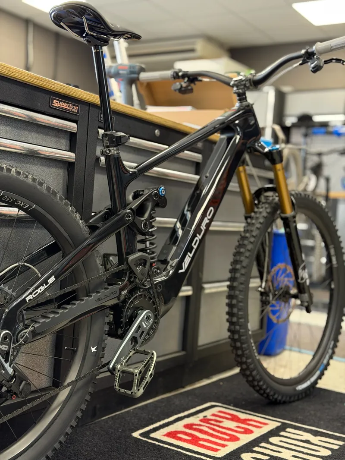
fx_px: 638
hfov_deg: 30.3
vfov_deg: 39.6
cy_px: 230
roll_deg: -4.5
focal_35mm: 48
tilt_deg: -1.8
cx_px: 172
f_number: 1.78
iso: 160
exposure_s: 1/50
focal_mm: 6.76
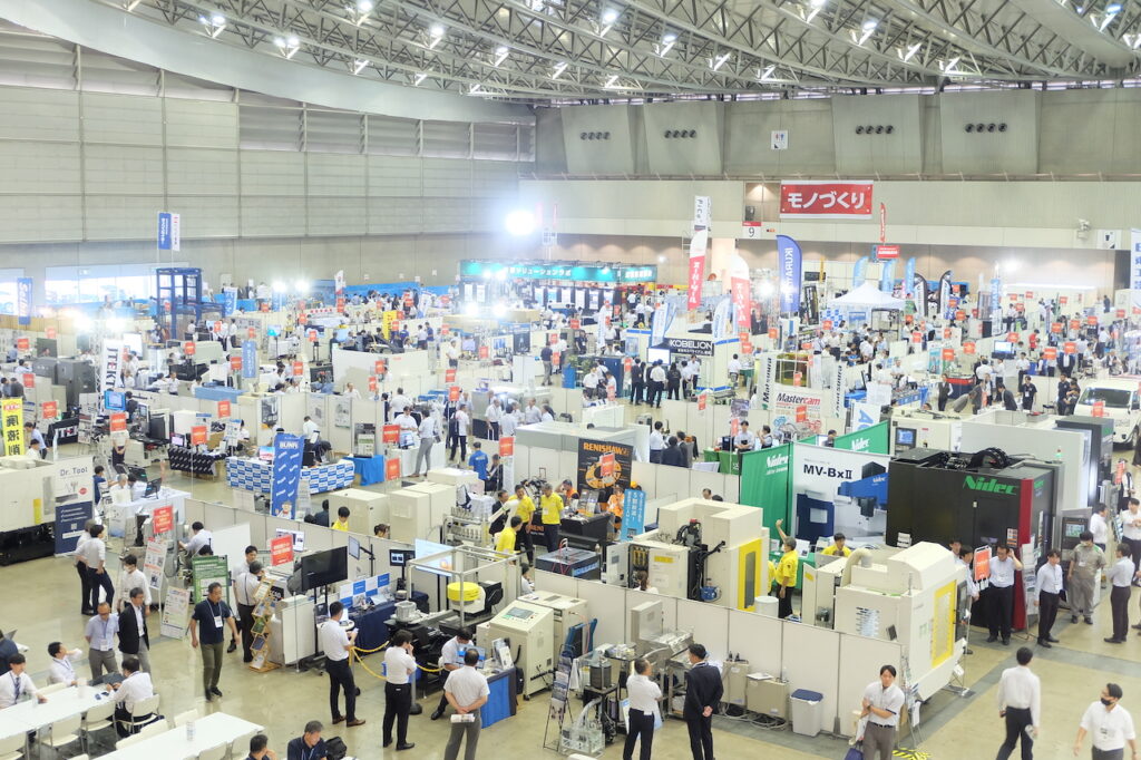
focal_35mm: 42
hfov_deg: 46.4
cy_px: 380
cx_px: 570
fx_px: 1331
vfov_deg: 31.9
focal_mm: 28.2
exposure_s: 1/30
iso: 1250
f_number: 4.5
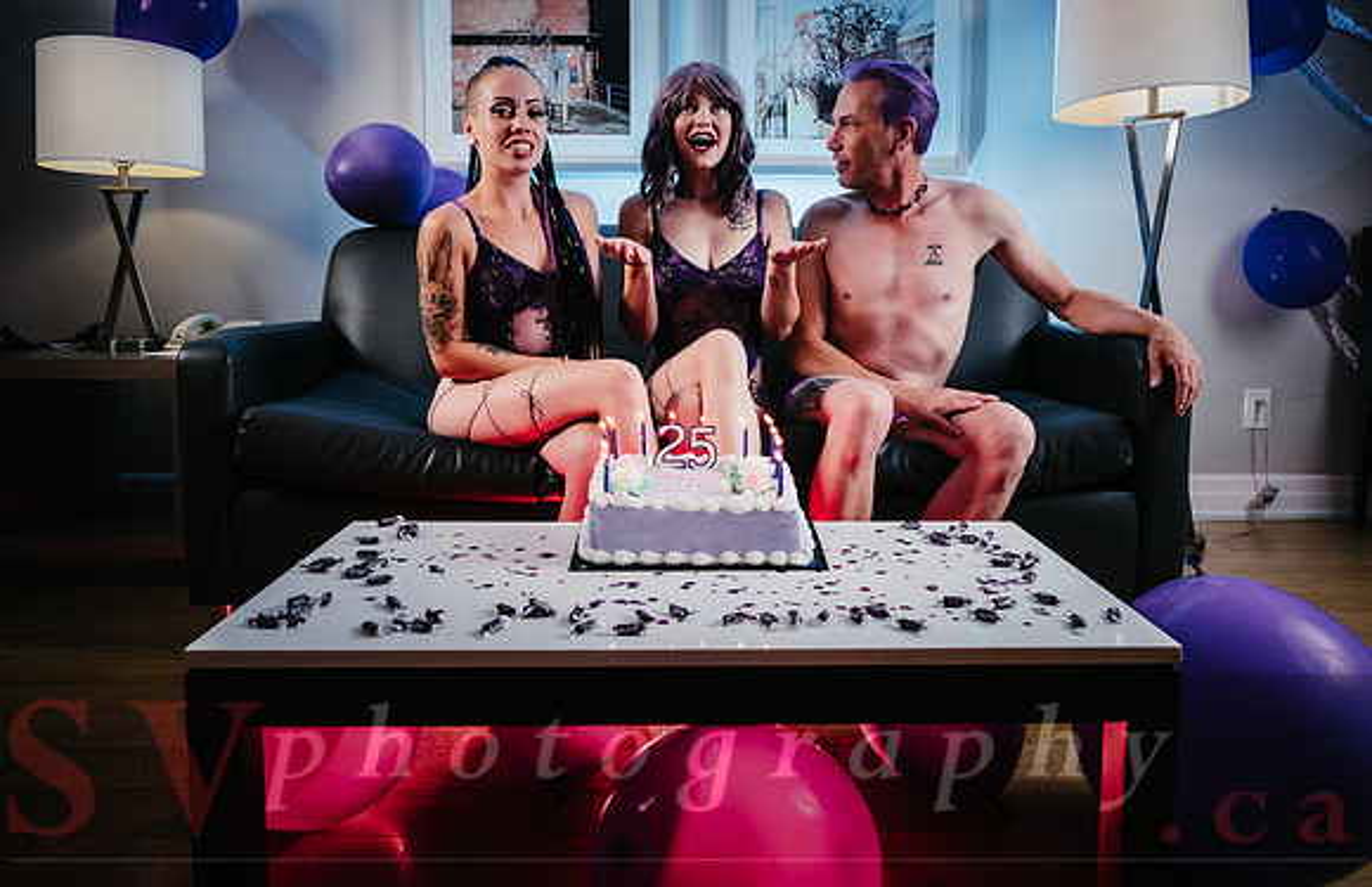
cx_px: 687
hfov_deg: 70.8
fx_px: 965
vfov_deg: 49.2
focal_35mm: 26
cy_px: 381
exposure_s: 1/160
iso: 200
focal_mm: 12
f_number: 3.5
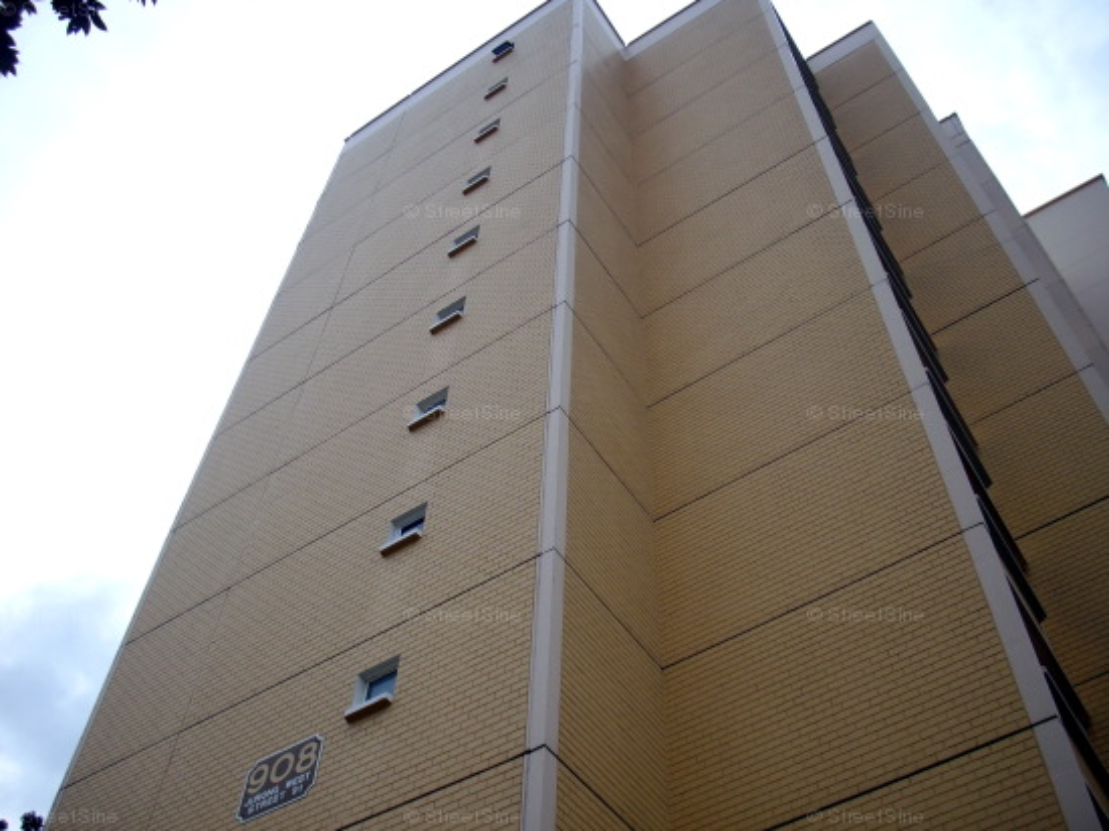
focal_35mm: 37
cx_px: 554
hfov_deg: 50.2
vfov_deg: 38.6
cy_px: 416
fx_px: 1185
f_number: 5.6
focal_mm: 6.2
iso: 80
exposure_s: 1/250
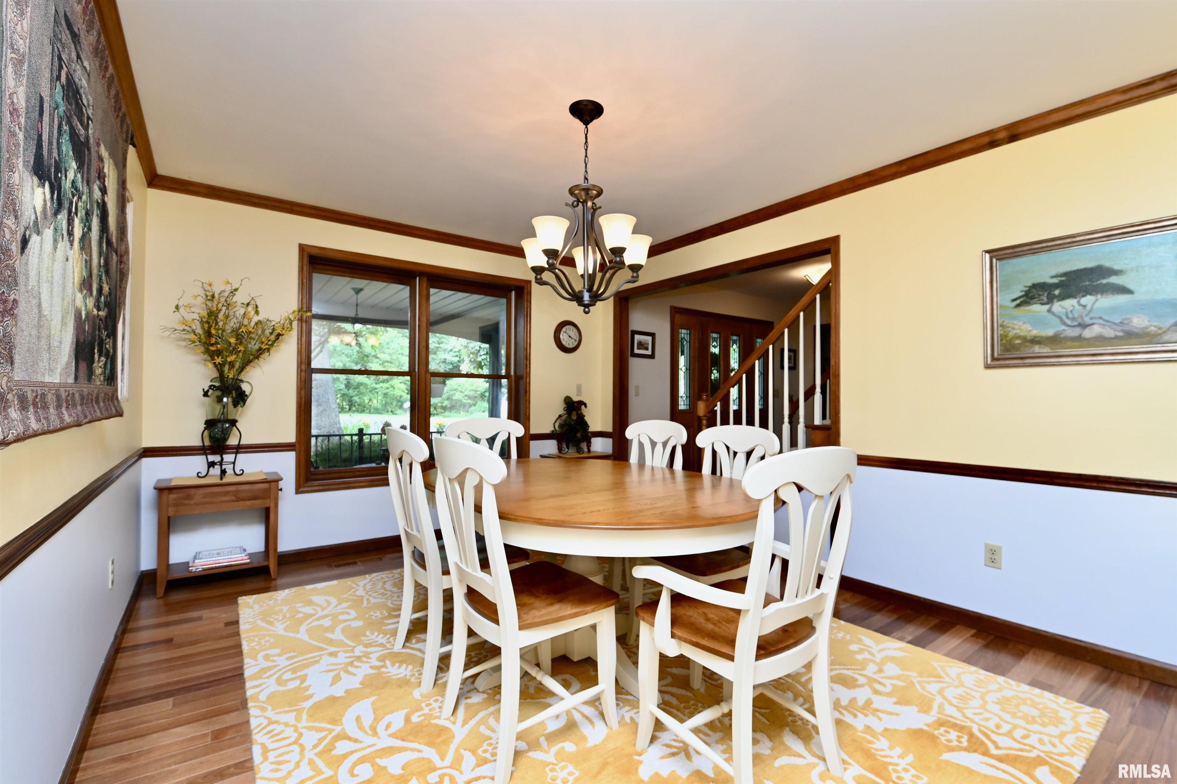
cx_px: 588
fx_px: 490
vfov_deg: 77.3
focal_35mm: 15
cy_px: 392
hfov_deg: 100.4
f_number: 7.1
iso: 500
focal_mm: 15
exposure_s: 1/40
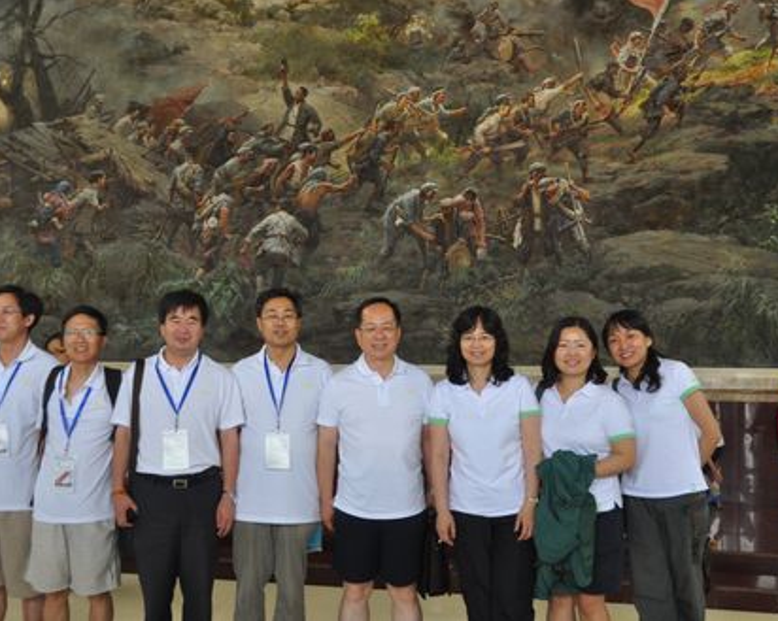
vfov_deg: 36.5
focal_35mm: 41
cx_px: 366
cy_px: 310
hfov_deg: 44.8
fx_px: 943
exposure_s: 1/60
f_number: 4
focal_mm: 24
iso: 720
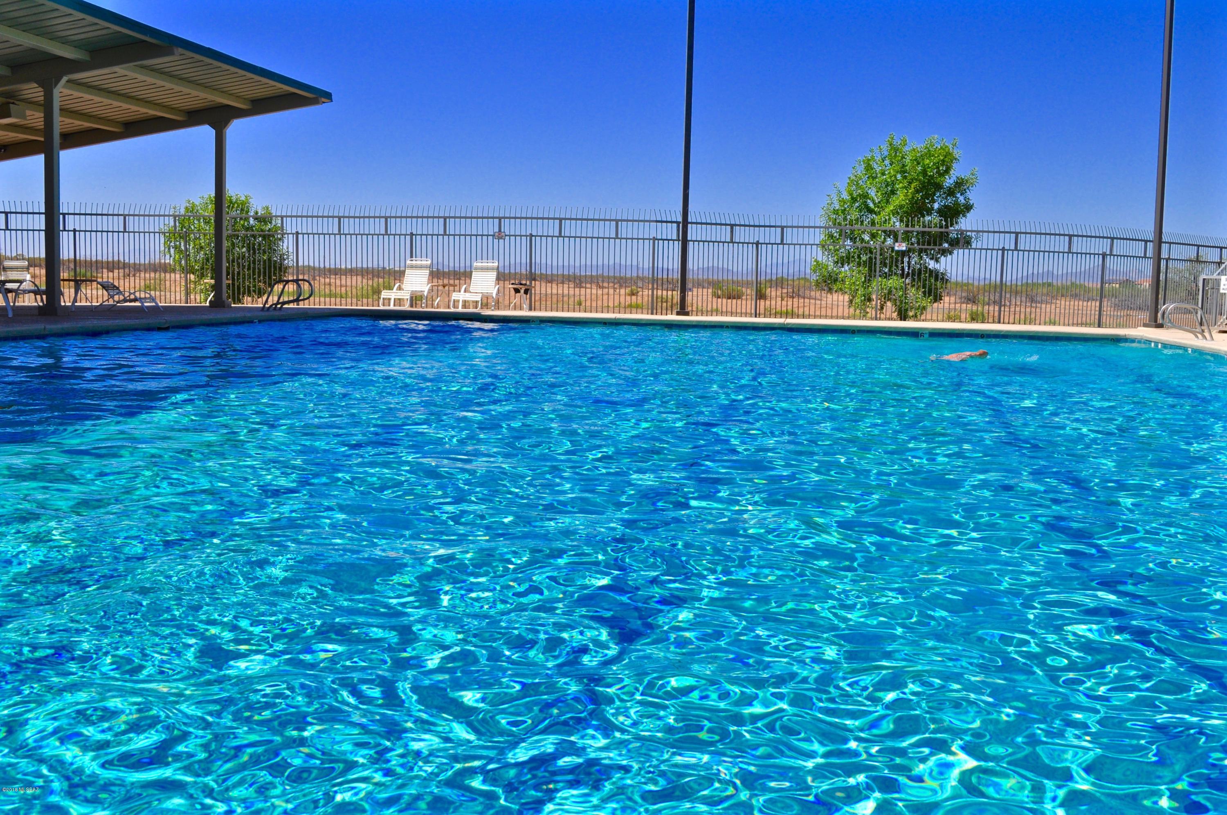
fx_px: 1328
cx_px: 614
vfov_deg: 34.1
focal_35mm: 39
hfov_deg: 49.6
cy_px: 408
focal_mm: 26
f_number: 11
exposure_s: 1/500
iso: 200
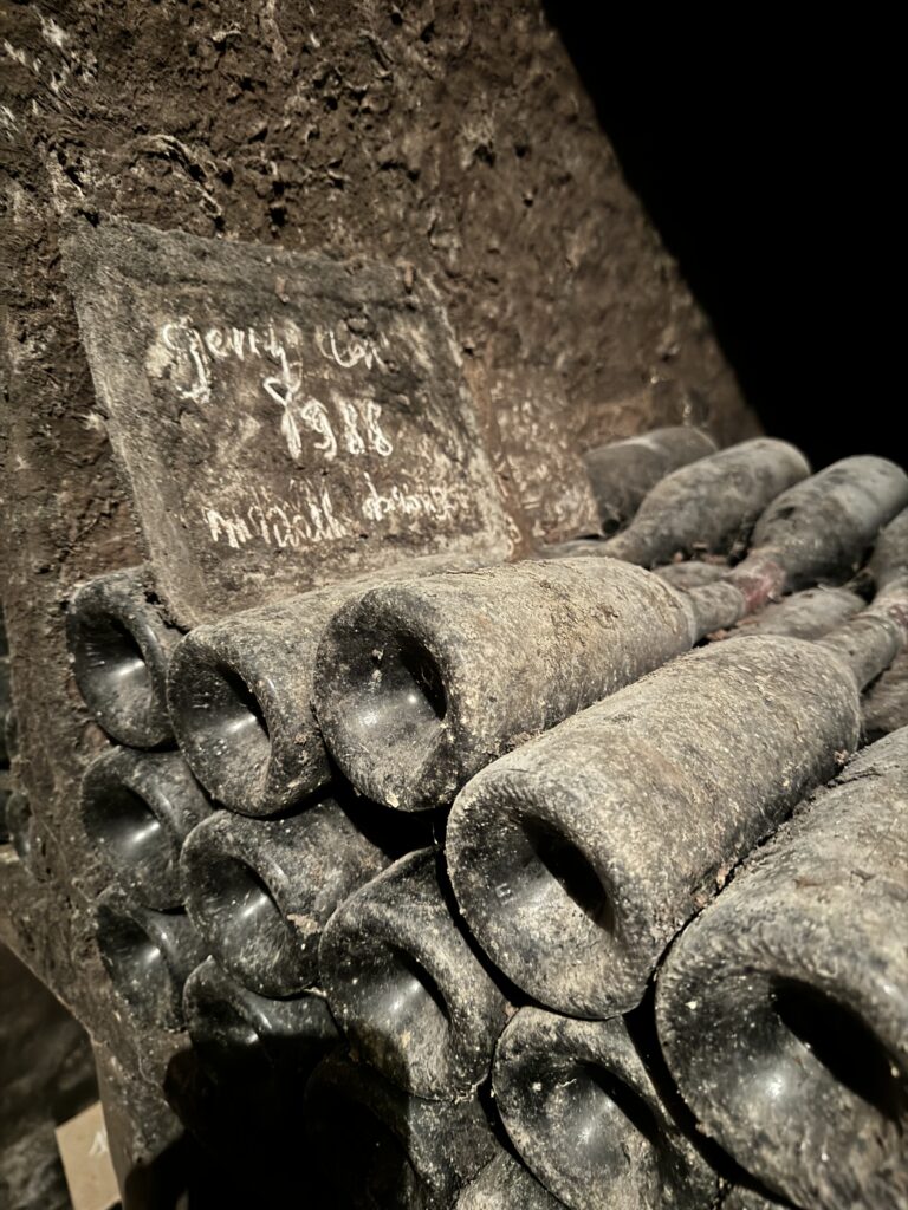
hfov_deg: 56.8
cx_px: 454
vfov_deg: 71.6
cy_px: 605
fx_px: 839
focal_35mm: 24
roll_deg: -1.5
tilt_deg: -20.2
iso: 1250
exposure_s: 1/9
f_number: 1.78
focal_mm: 6.76
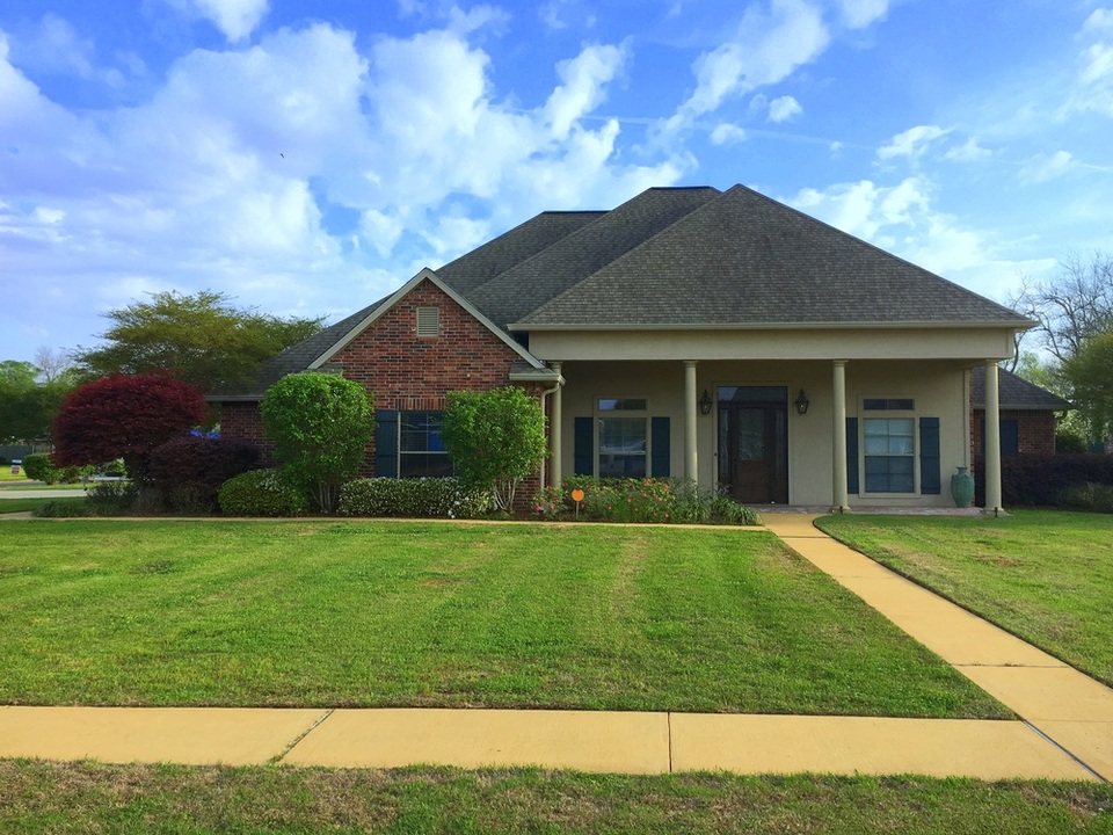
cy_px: 418
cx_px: 556
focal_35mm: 29
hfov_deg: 61.7
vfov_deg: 48.2
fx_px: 932
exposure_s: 1/884
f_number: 2.2
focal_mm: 4.15
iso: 25
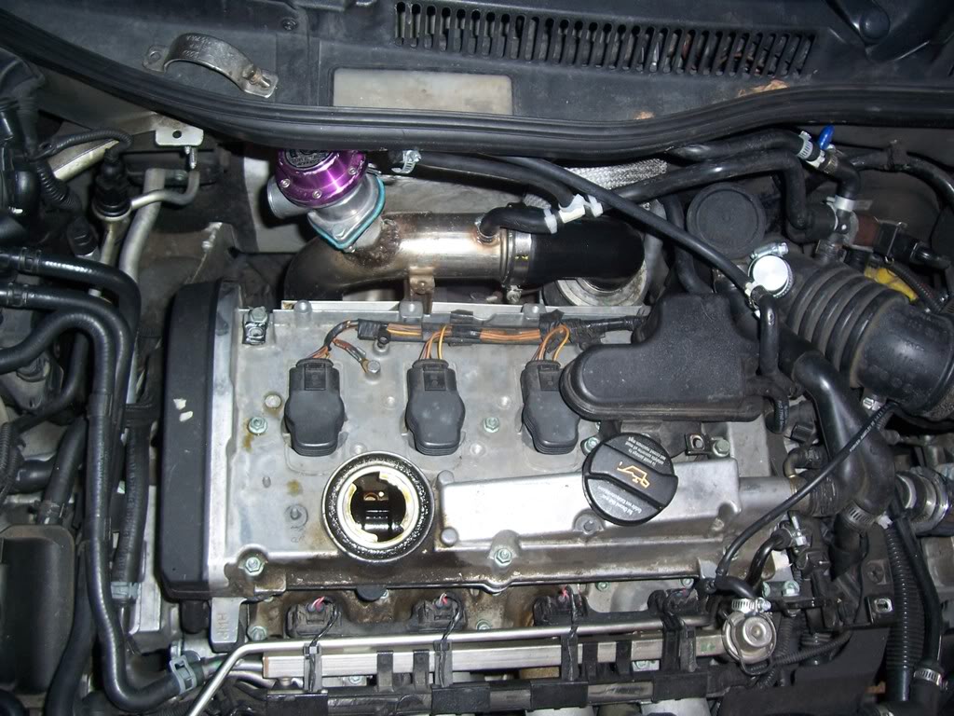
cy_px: 358
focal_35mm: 34
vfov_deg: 41.8
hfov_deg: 54.0
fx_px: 937
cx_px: 477
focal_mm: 5.6
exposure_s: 1/60
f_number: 2.7
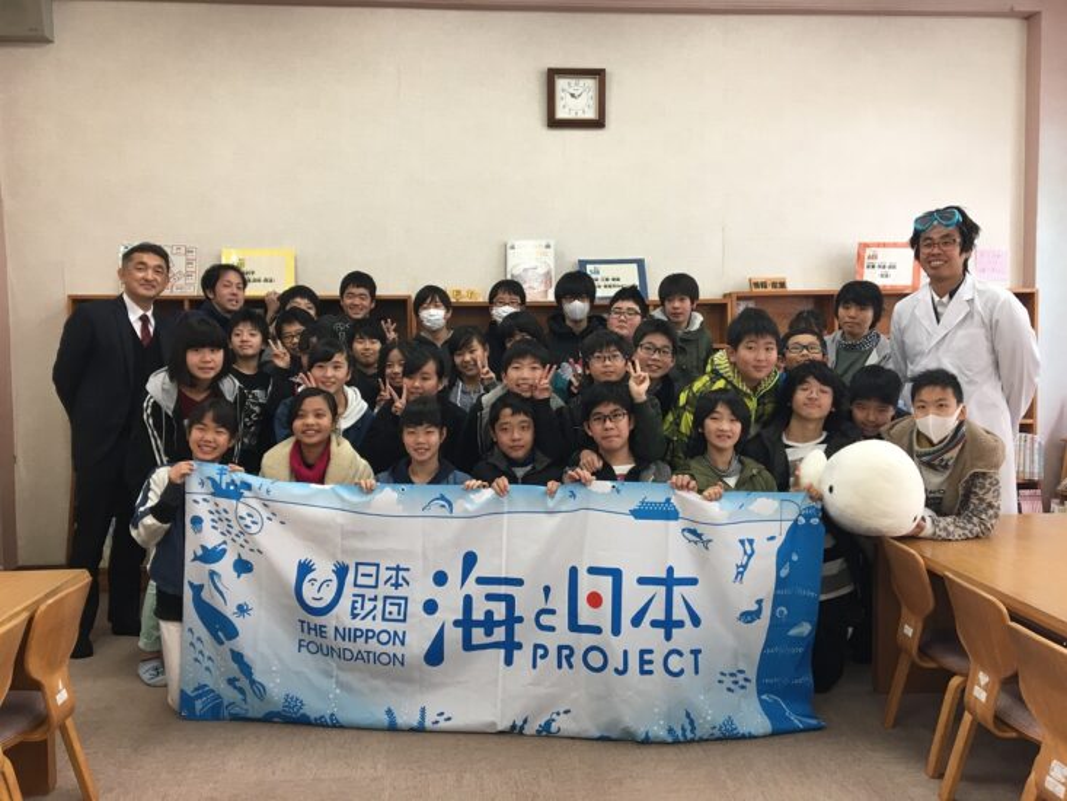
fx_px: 894
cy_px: 400
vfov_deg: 48.2
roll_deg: +1.4
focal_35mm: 29
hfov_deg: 61.7
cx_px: 534
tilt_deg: -4.4
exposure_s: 1/30
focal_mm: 4.15
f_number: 2.2
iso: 40
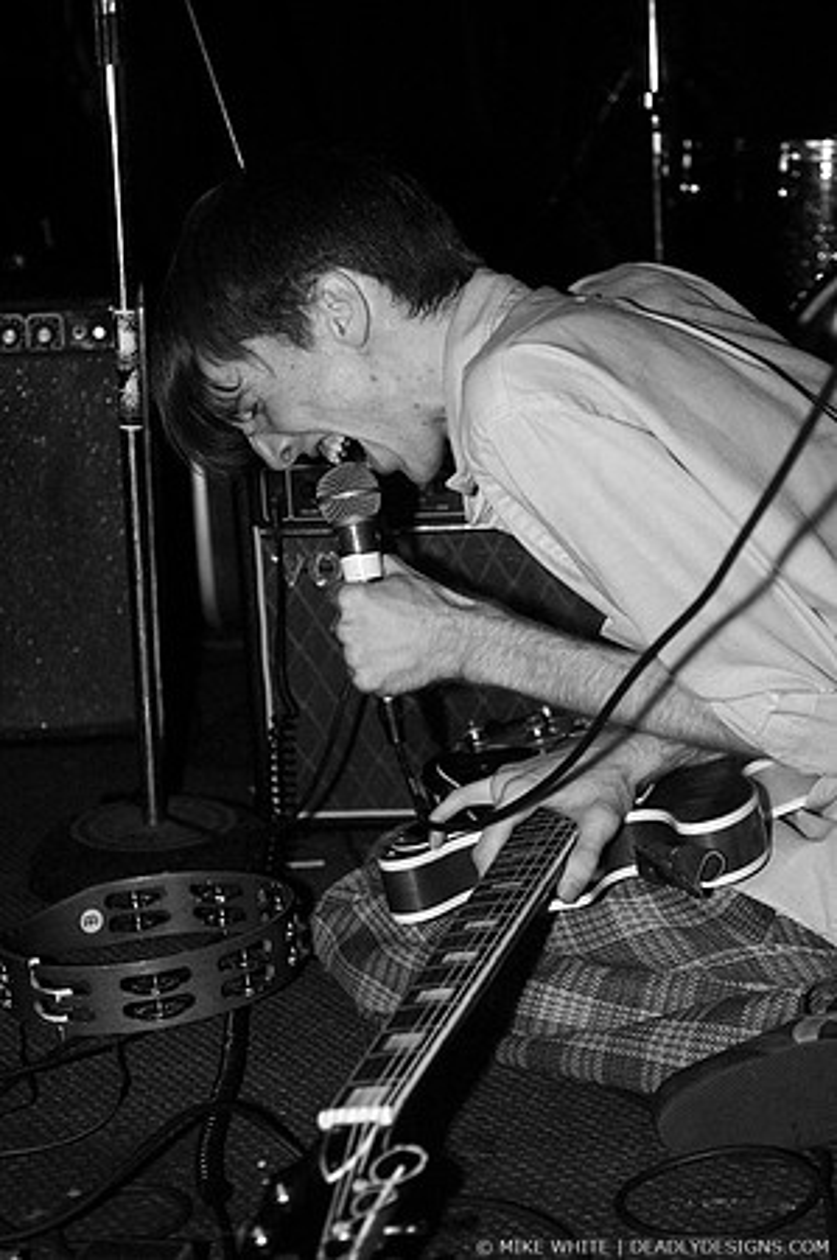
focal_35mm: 66
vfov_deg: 30.5
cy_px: 630
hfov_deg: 20.6
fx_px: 2307
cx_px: 418
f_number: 2.8
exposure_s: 1/30
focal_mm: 44
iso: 1600
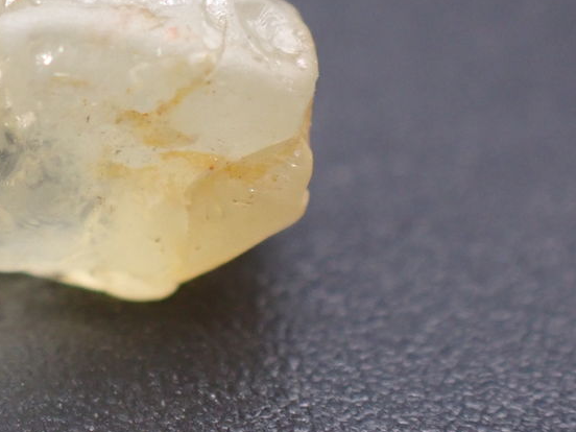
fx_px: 3012
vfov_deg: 8.2
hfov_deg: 10.9
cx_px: 64
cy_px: 103
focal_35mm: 181
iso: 640
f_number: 4.9
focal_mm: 18
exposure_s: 1/400
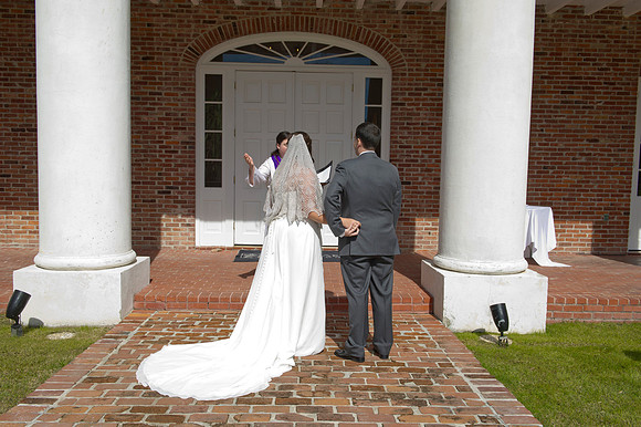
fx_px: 569
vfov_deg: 41.1
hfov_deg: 58.7
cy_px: 214
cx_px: 320
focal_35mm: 32
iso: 100
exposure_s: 1/200
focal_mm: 32
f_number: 10
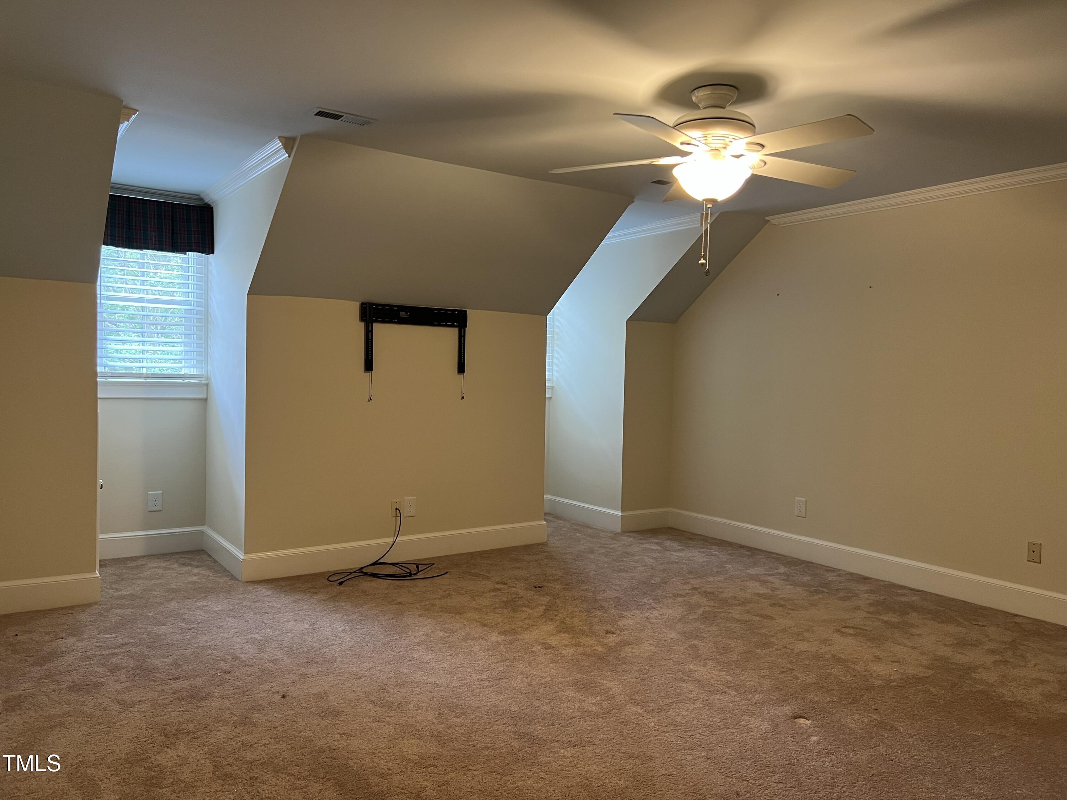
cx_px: 534
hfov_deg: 67.3
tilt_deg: -3.1
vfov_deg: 53.1
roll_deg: -1.7
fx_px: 801
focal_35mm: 26
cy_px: 400
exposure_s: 1/60
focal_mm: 5.7
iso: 160
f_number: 1.5
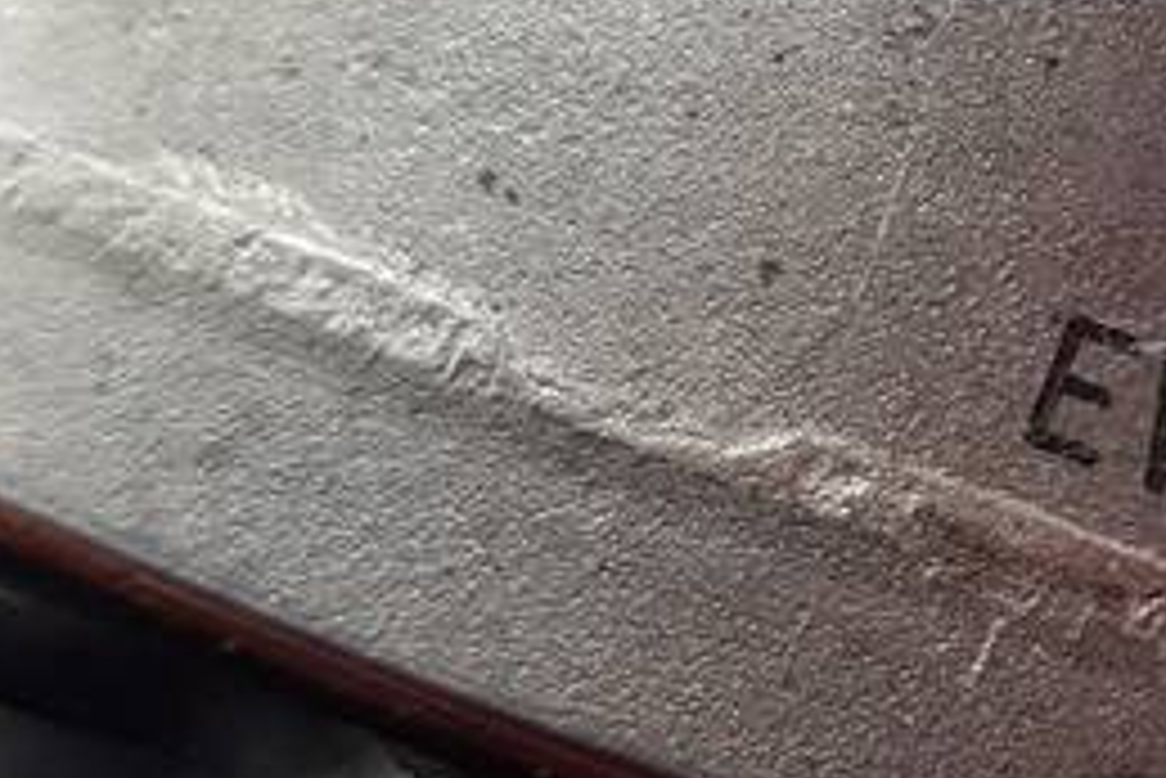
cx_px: 1531
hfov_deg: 17.8
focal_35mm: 107
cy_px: 153
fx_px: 3467
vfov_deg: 12.8
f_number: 1.7
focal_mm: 4.2
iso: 64
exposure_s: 1/100
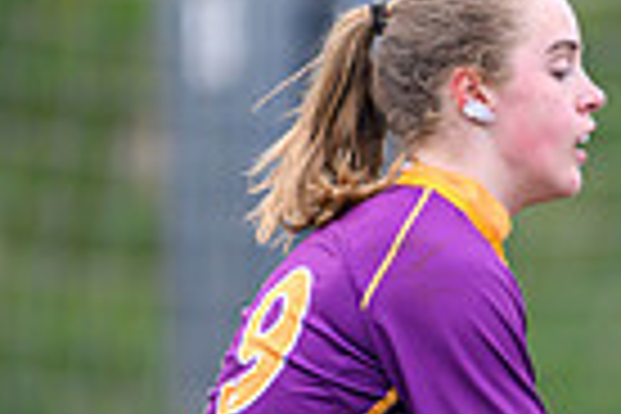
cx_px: 1264
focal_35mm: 2349
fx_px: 40517
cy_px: 659
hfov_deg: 0.9
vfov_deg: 0.6
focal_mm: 560
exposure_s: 1/1600
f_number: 4
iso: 800
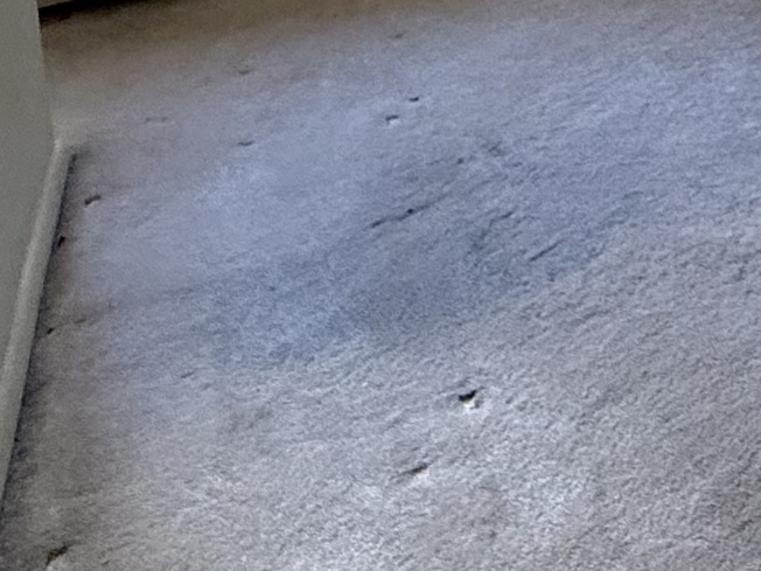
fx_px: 1451
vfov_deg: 17.9
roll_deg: -1.1
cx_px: 1298
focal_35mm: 66
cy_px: -453
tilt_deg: -8.2
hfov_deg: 21.5
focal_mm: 2.22
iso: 250
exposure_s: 1/60
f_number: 2.2
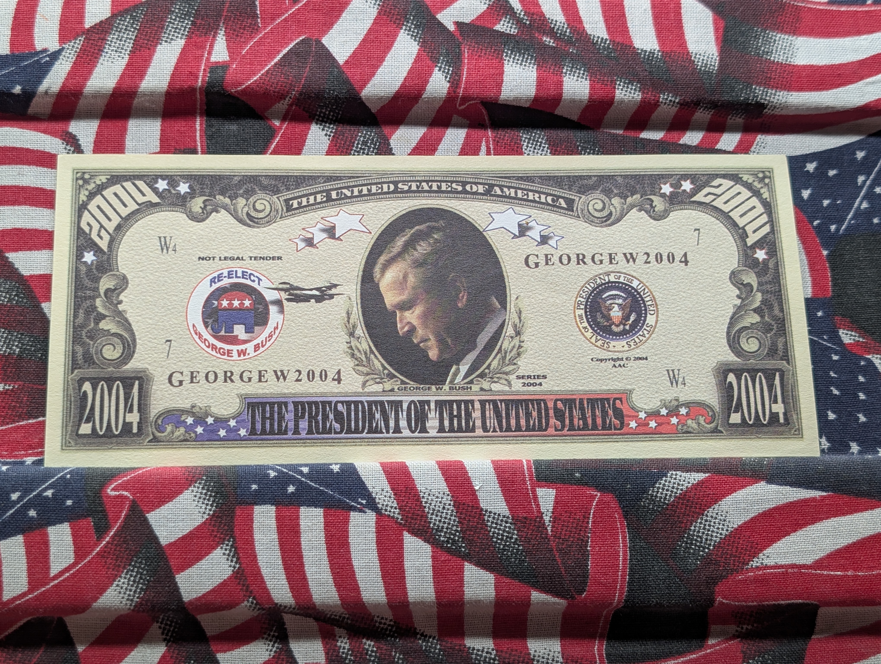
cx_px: 440
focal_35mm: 49
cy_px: 332
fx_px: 1249
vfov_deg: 29.7
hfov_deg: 38.9
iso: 23
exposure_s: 1/36.2
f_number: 1.68
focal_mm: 6.9
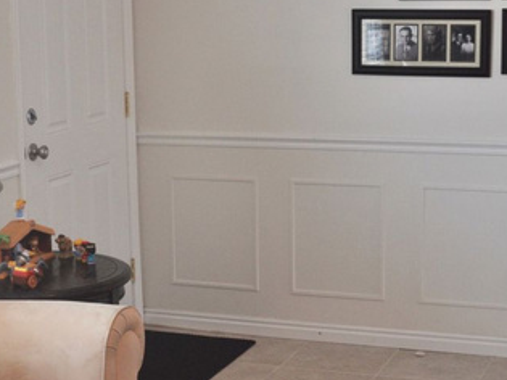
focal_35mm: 82
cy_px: 191
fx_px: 1201
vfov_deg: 18.0
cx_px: 174
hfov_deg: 23.7
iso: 400
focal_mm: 28
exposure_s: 1/100
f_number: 5
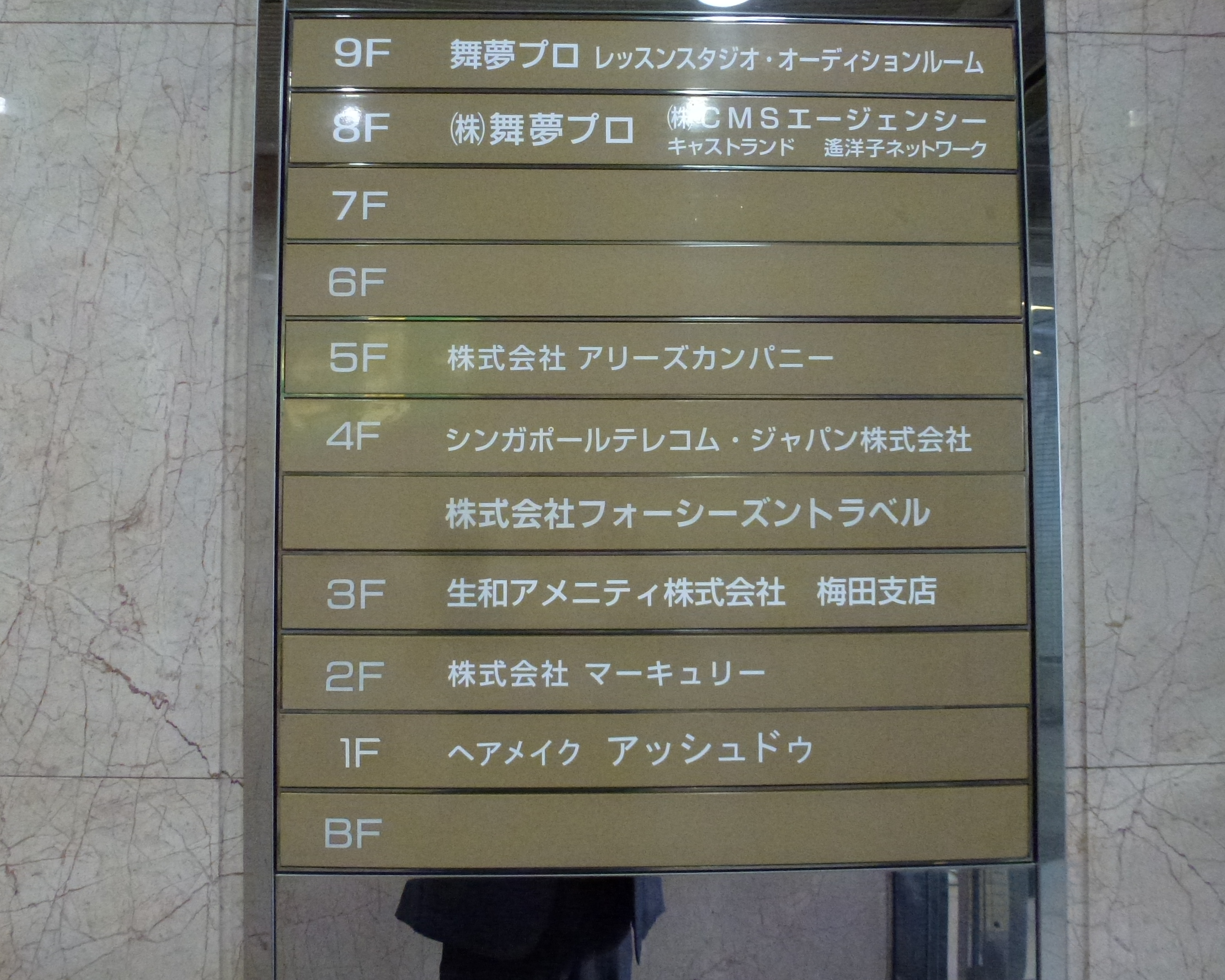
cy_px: 474
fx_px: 979
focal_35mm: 27
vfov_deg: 53.2
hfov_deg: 64.0
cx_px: 580
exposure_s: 1/60
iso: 800
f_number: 3.3
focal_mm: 4.3
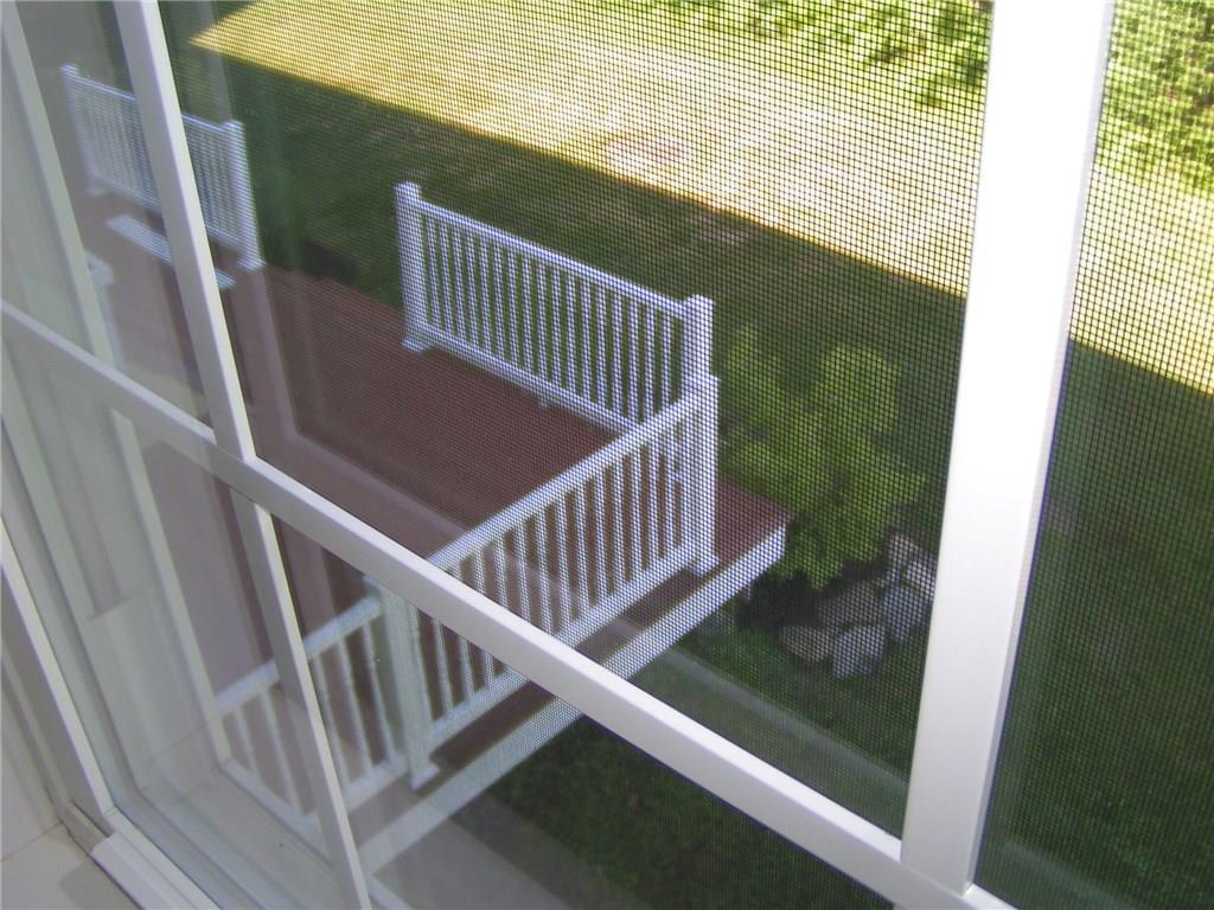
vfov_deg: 37.7
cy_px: 455
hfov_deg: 49.0
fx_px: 1333
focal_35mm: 38
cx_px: 607
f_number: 2.8
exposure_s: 1/100
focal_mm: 5.8
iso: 50
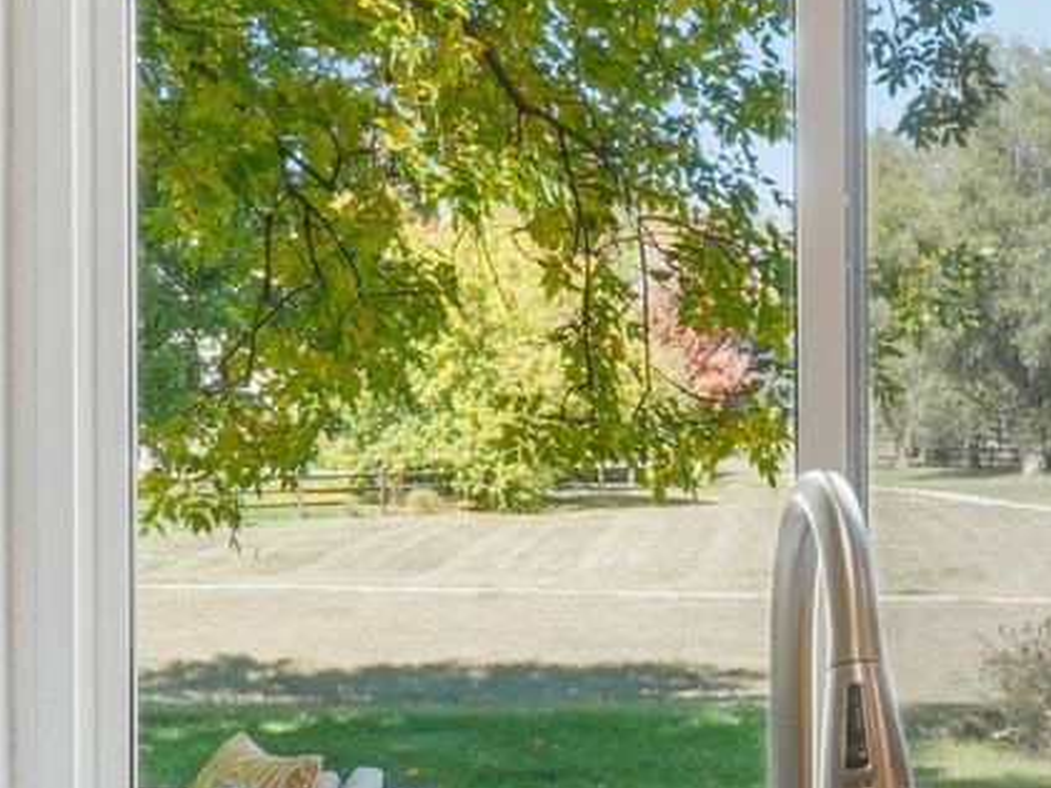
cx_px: 838
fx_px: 2348
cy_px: 394
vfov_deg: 19.1
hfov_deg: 24.8
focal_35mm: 77
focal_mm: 11
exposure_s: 1/2.5
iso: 400
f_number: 8
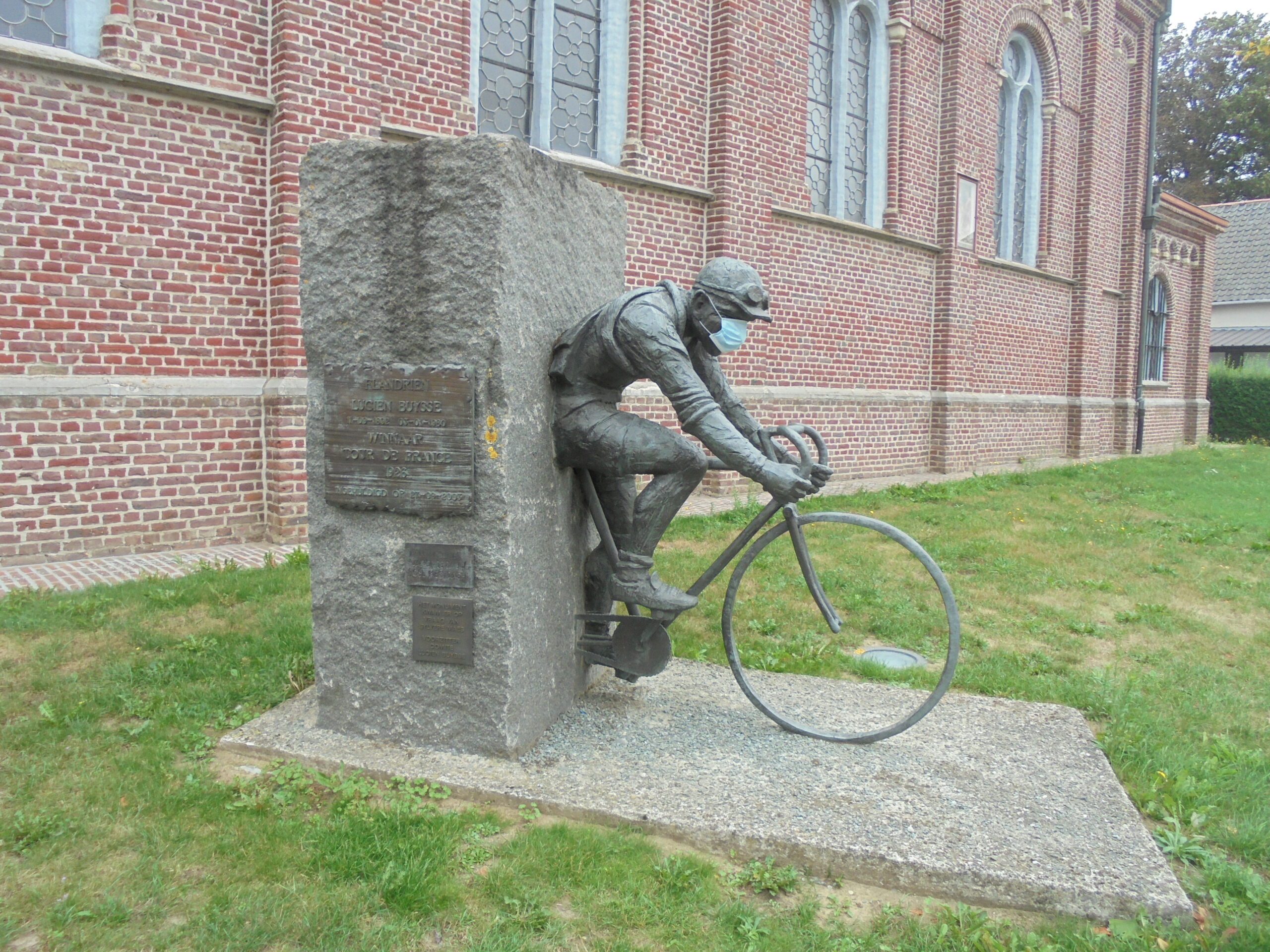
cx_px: 635
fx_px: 954
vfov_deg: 53.1
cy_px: 476
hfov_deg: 67.3
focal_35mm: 26
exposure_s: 1/125
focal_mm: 4.6
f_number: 3.5
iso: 100
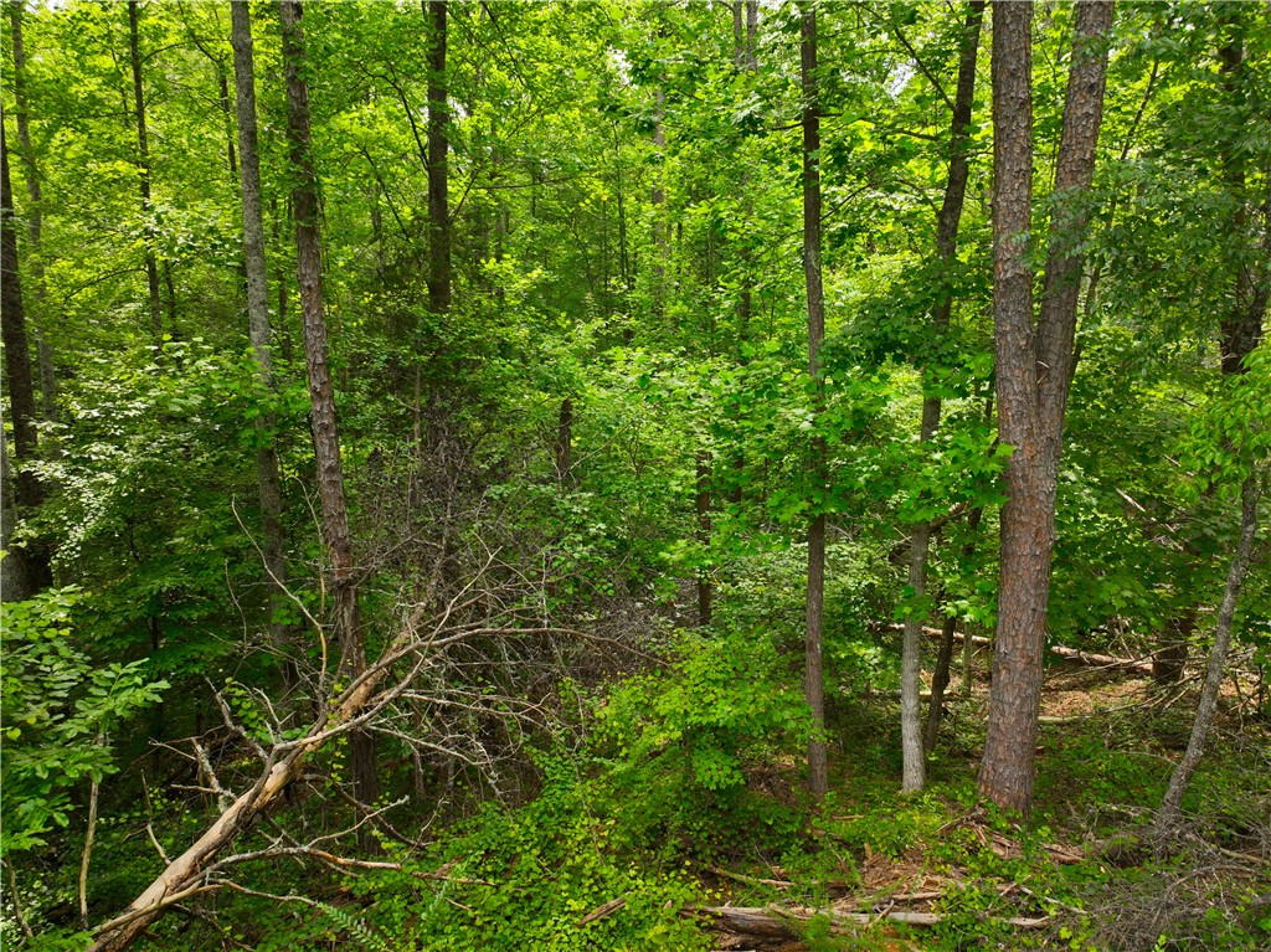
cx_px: 636
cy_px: 476
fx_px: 881
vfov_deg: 56.8
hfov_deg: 71.6
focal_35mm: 24
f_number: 2.8
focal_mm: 12.29
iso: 100
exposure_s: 1/25
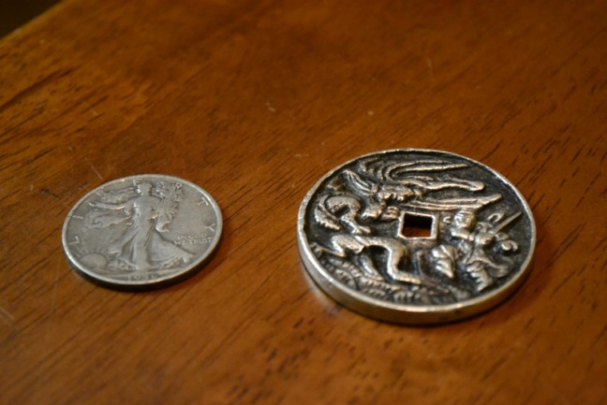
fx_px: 1392
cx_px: 304
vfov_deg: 16.6
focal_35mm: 82
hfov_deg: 24.6
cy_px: 202
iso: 2800
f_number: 5.6
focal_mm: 55
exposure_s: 1/60
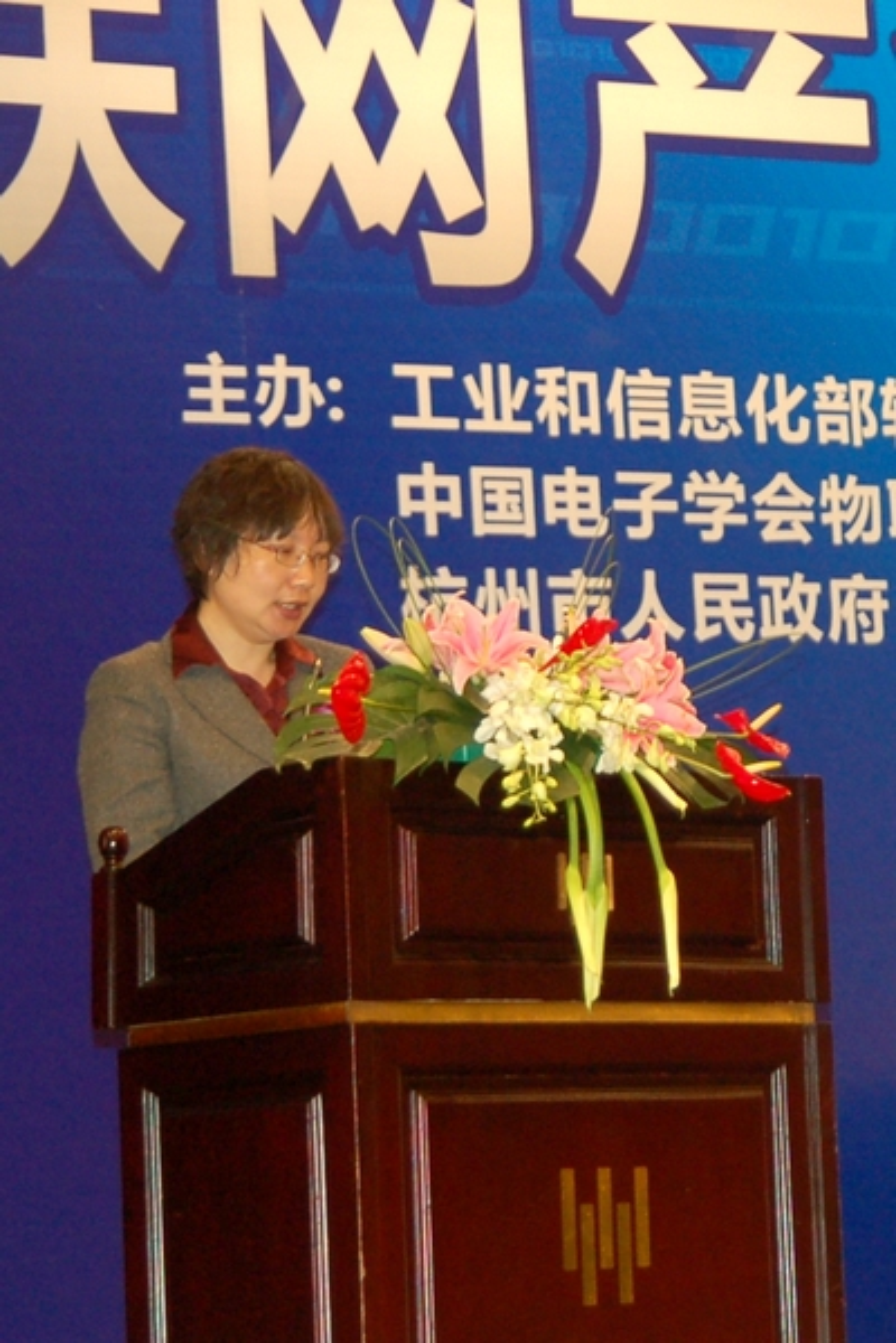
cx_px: 448
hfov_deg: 28.1
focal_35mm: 48
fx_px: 1792
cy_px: 672
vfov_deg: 41.1
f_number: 2.8
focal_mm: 32
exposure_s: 1/60
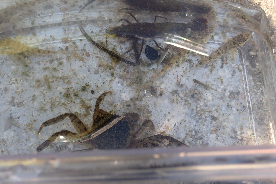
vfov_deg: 29.9
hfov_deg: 43.6
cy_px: 87
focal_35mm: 45
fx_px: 345
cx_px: 137
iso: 100
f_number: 4
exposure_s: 1/200
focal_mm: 7.86
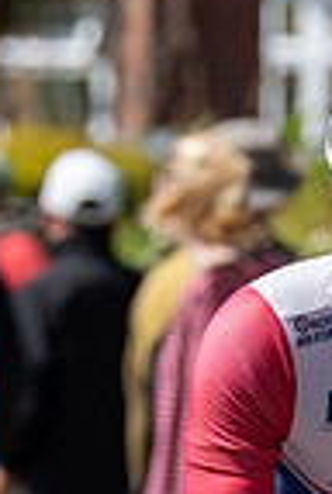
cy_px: 538
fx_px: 14702
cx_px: 482
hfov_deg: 1.3
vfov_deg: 1.9
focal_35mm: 1068
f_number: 5.6
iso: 320
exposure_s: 1/1000
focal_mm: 200
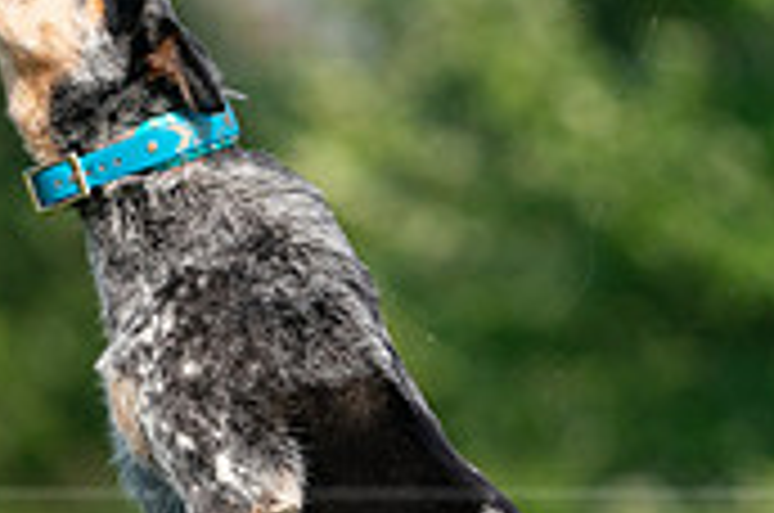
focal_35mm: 1334
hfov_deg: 1.5
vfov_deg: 1.0
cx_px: 432
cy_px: 714
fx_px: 28628
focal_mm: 385
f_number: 6.3
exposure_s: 1/4000
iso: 1600
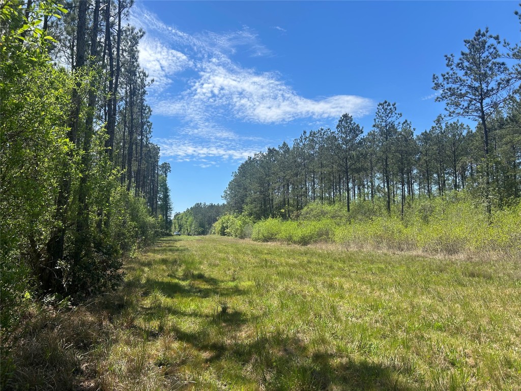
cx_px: 260
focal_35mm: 26
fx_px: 391
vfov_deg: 53.1
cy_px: 196
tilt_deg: +5.4
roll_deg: +0.4
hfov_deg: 67.3
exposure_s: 1/3704
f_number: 1.5
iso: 50
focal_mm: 5.7
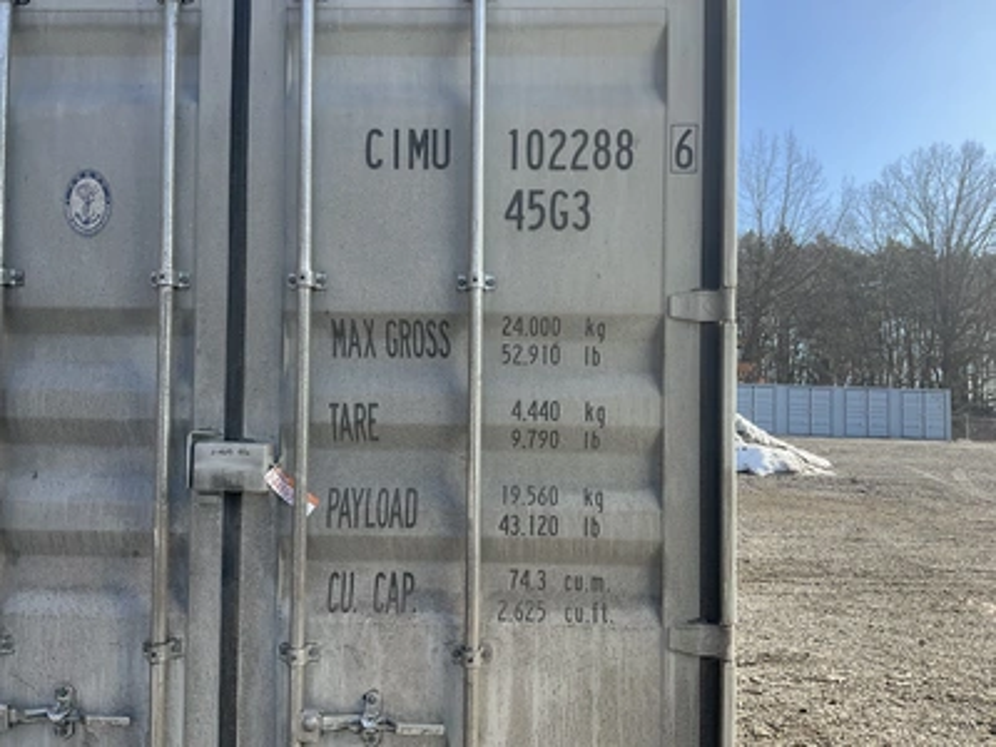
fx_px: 834
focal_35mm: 29
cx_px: 498
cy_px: 374
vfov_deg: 48.2
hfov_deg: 61.7
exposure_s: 1/749
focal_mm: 3
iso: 25
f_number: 1.8
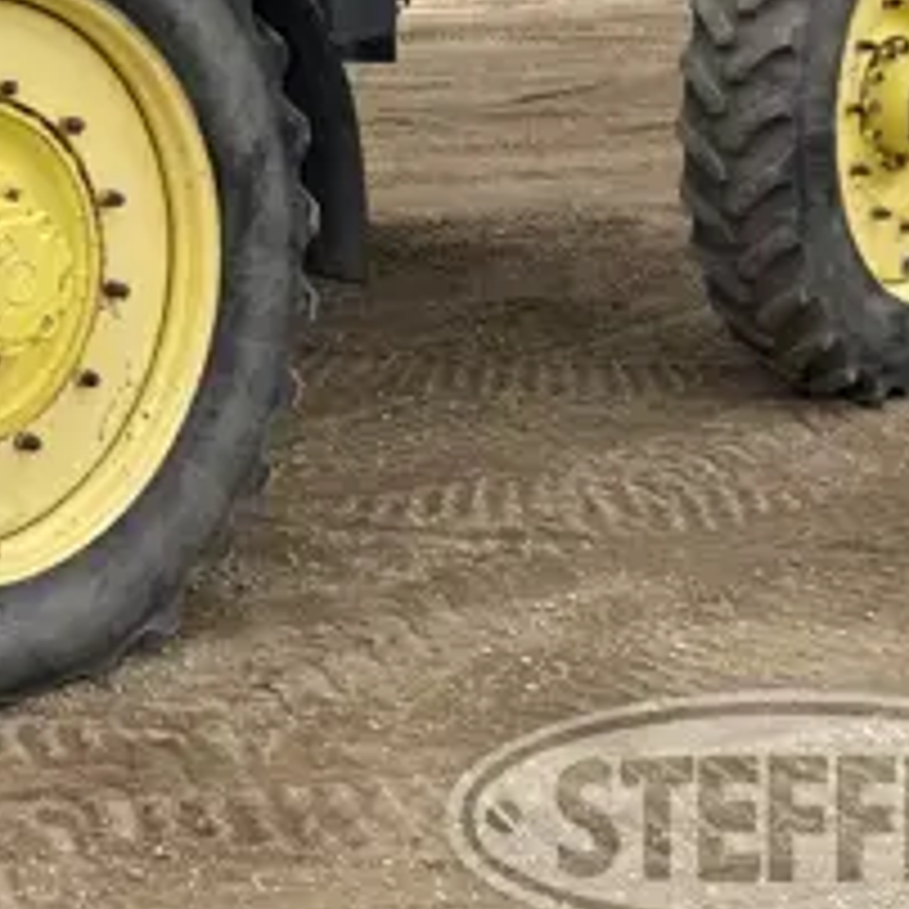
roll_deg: +1.4
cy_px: -81
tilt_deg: +1.5
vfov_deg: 23.2
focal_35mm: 70
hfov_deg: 22.6
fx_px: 2080
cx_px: -198
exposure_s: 1/121
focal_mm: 5.1
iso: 40
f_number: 1.6
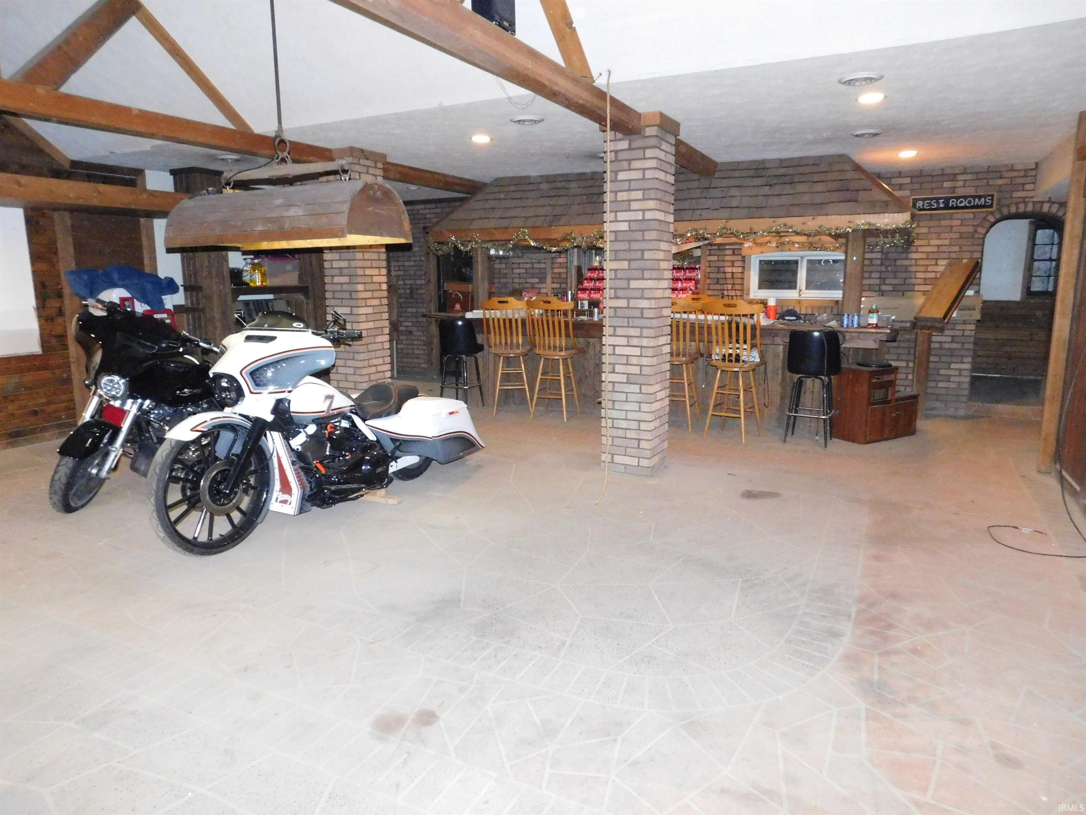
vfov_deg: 58.9
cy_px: 408
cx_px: 543
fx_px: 722
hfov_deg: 73.9
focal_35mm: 23
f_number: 3
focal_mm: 4
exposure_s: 1/30
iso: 900
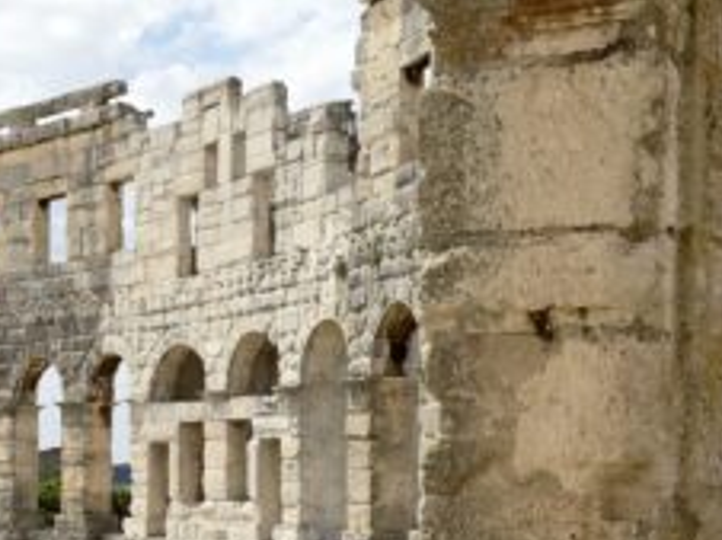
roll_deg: -0.1
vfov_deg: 17.2
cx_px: 195
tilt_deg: +0.1
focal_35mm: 85
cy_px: 425
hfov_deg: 22.9
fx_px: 1771
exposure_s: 1/6024
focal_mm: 6.76
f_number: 1.78
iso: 64
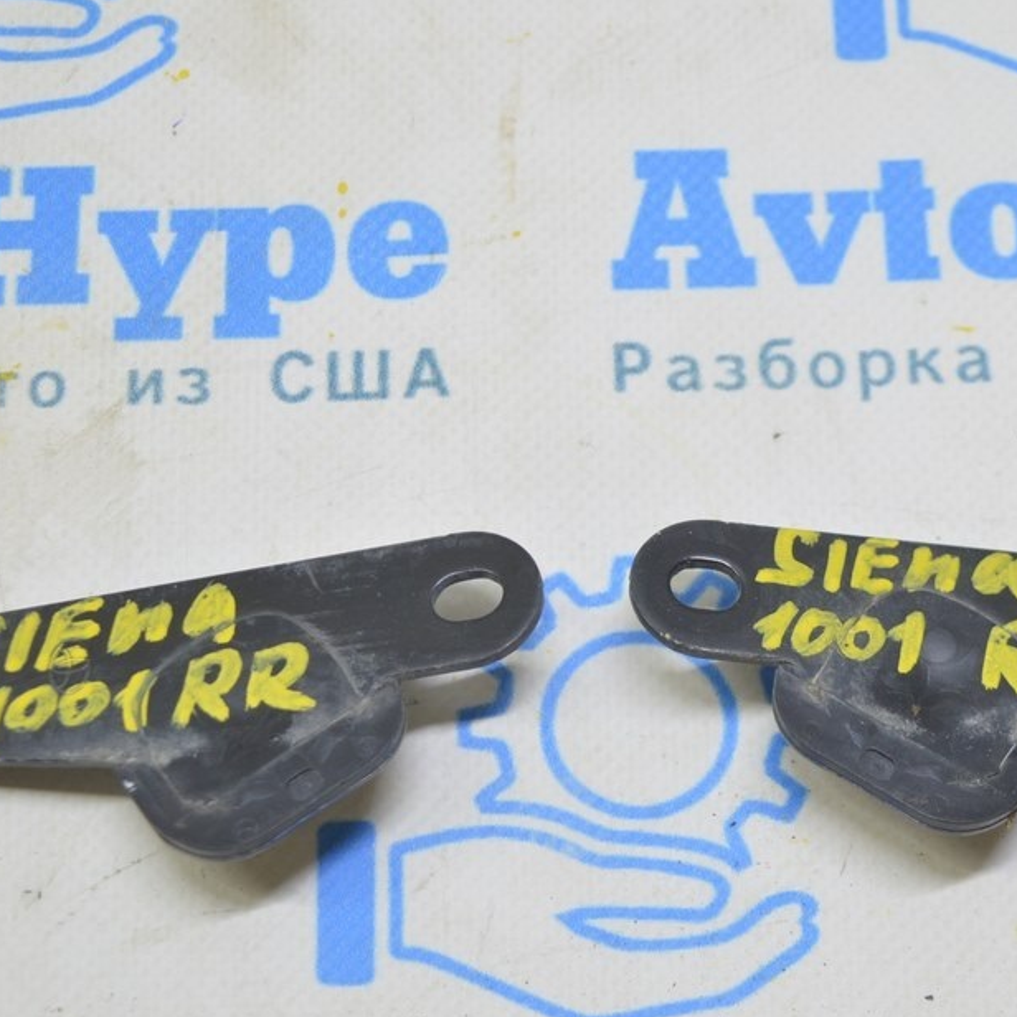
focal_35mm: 89
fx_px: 2958
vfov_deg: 19.5
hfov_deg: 19.5
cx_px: 613
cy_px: 503
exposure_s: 1/20
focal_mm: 42
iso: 400
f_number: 5.6
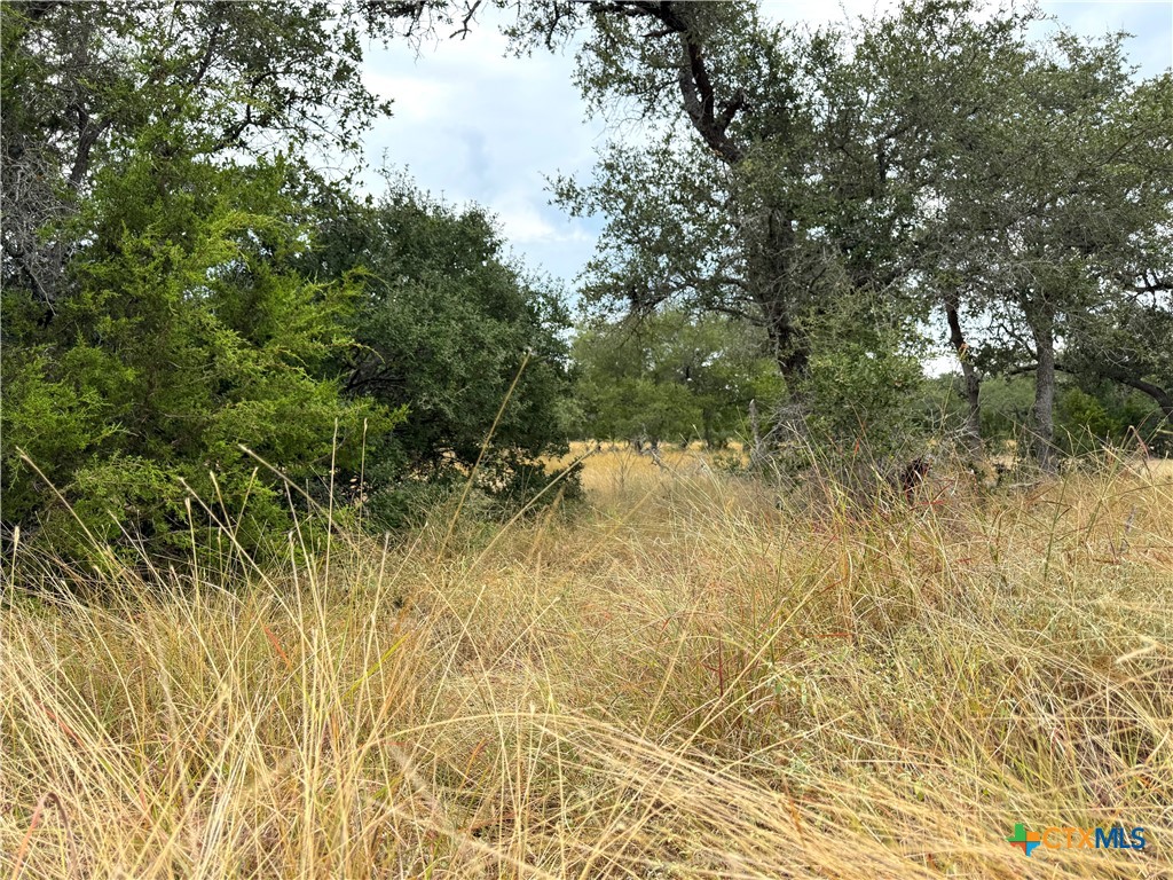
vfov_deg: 56.8
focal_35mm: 24
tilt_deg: -2.7
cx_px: 586
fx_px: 813
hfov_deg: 71.6
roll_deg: +1.0
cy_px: 440
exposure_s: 1/1721
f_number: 1.78
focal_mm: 6.76
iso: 80
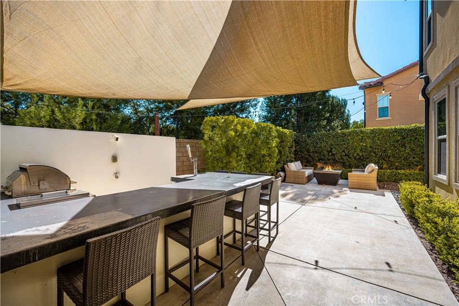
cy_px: 153
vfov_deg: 81.2
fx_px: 178
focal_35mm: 14
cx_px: 230
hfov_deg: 104.3
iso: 80
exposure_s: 1/500
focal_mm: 14
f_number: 6.3
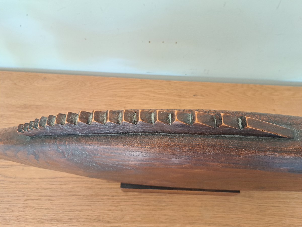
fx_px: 209
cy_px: 114
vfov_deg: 56.8
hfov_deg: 71.6
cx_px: 151
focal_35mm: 24
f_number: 1.8
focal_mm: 5.23
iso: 200
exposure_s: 1/60
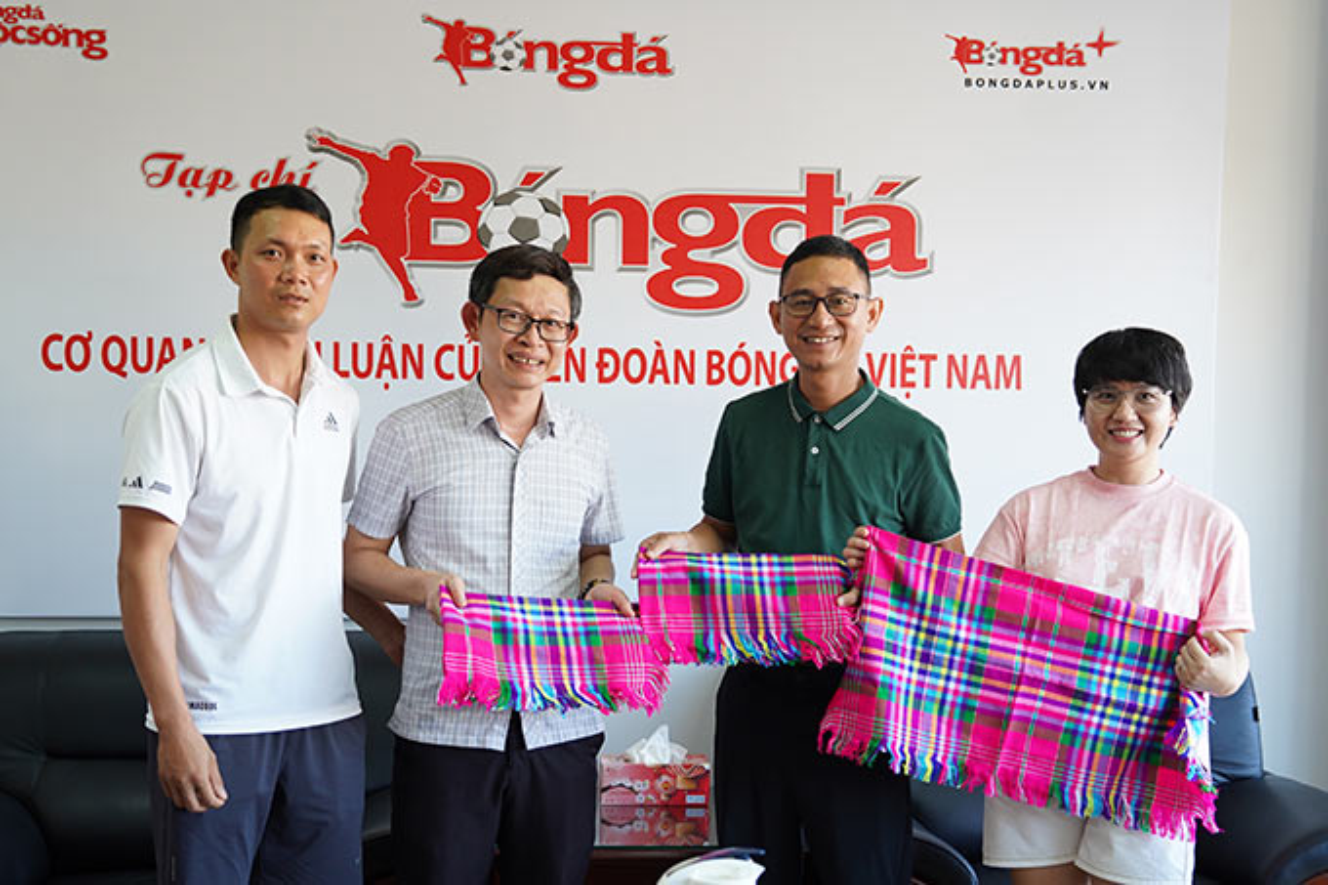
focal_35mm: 45
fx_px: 1659
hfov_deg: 43.6
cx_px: 664
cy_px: 442
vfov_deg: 29.9
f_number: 2.8
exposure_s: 1/200
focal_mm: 45
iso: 800
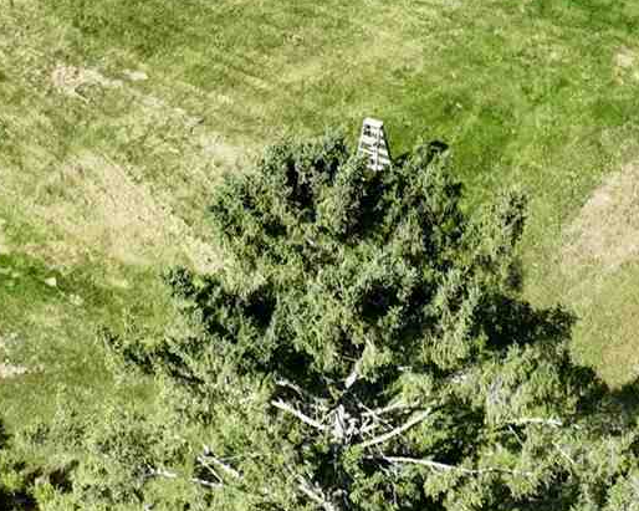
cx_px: 482
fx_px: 2647
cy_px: -573
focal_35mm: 140
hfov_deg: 13.7
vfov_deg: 10.1
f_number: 2.8
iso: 100
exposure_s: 1/1250
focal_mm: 12.29
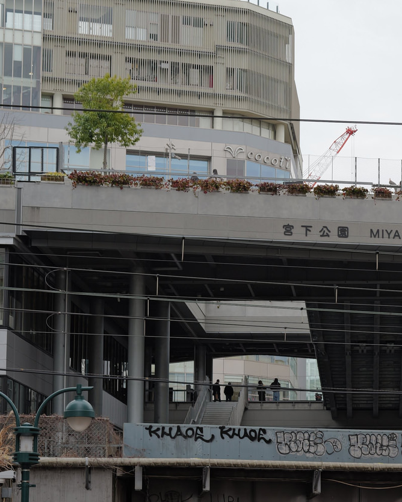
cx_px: 350
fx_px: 1471
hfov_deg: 15.4
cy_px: 419
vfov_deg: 19.1
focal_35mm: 99
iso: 100
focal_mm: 43
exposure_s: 1/250
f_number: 4
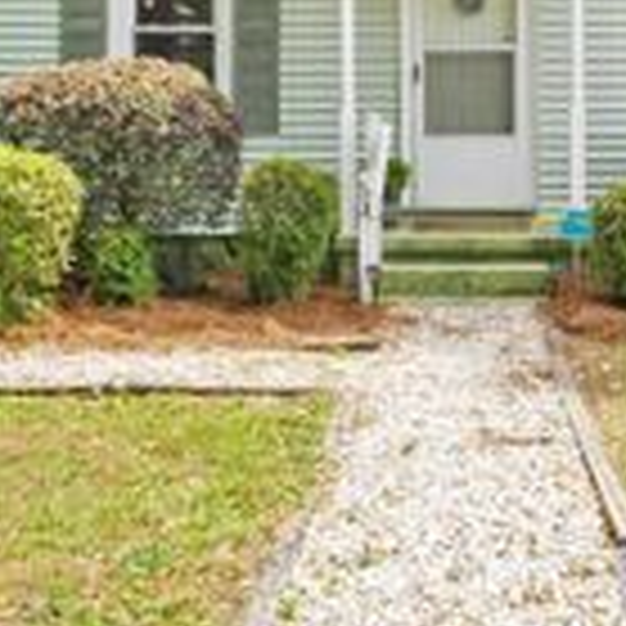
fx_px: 1034
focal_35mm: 51
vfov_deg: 31.4
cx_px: 432
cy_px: 11
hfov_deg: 33.3
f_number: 11
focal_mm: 11
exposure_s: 1/50
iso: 160
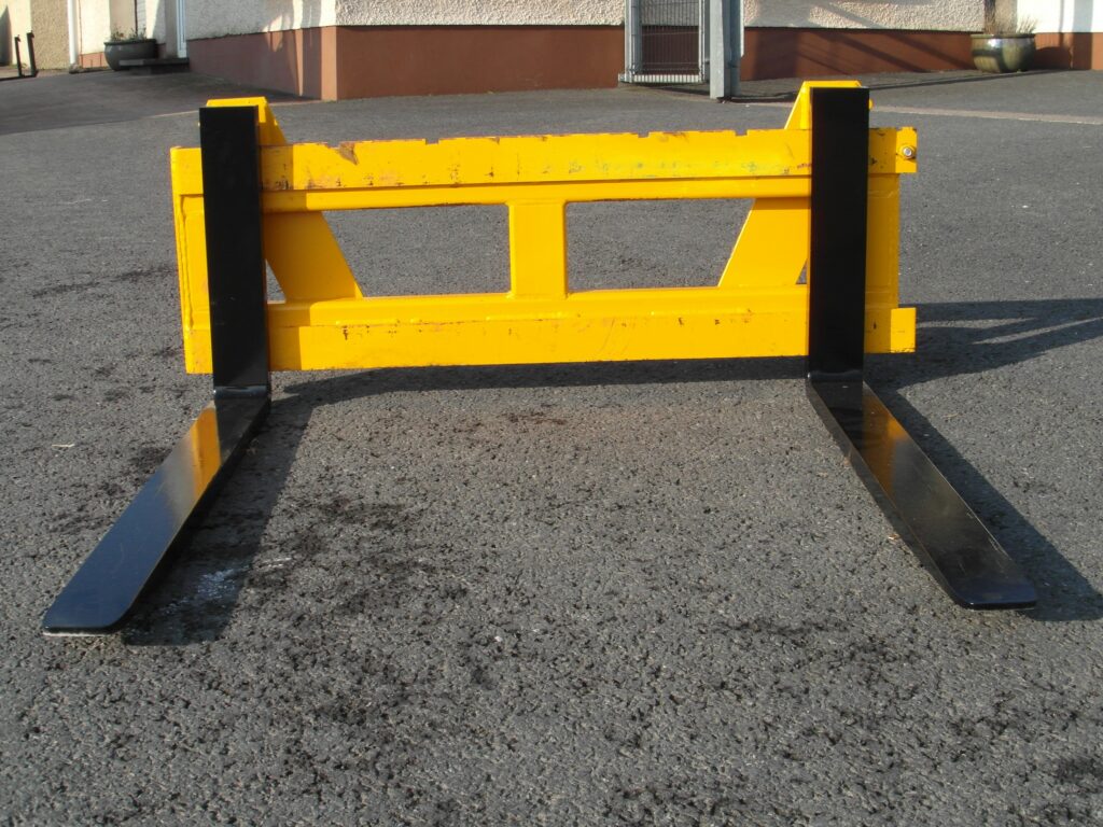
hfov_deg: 45.8
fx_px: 1306
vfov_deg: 35.1
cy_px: 414
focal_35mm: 41
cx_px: 552
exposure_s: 1/180
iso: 80
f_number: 5.4
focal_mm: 6.8
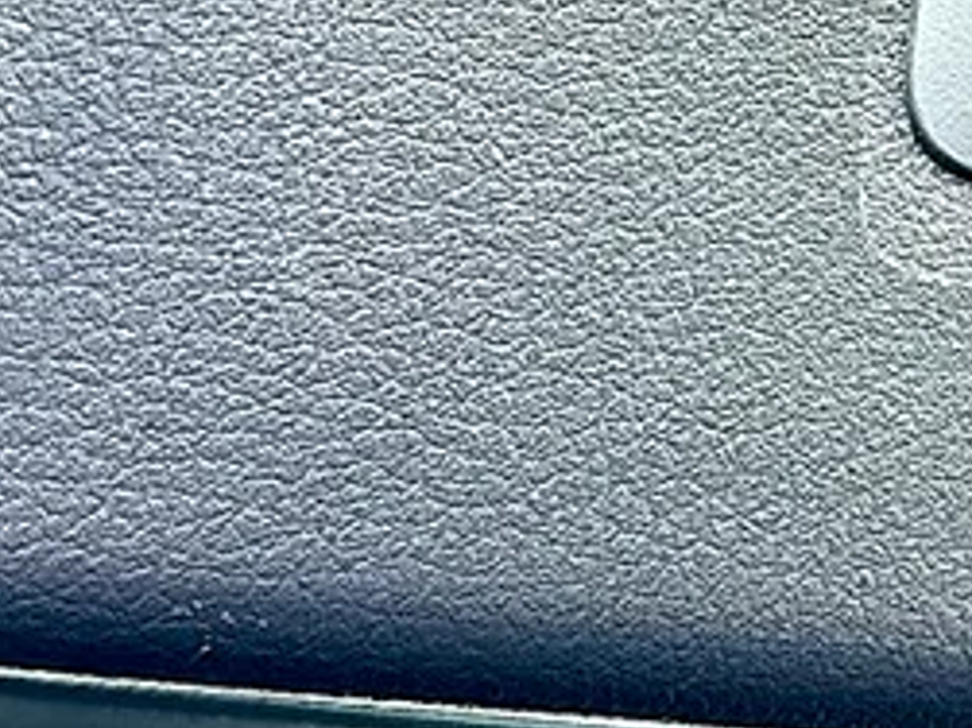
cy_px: -99
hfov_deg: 19.0
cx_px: 1297
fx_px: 2666
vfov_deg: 15.1
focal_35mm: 95
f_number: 1.78
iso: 64
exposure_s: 1/105
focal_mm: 6.86
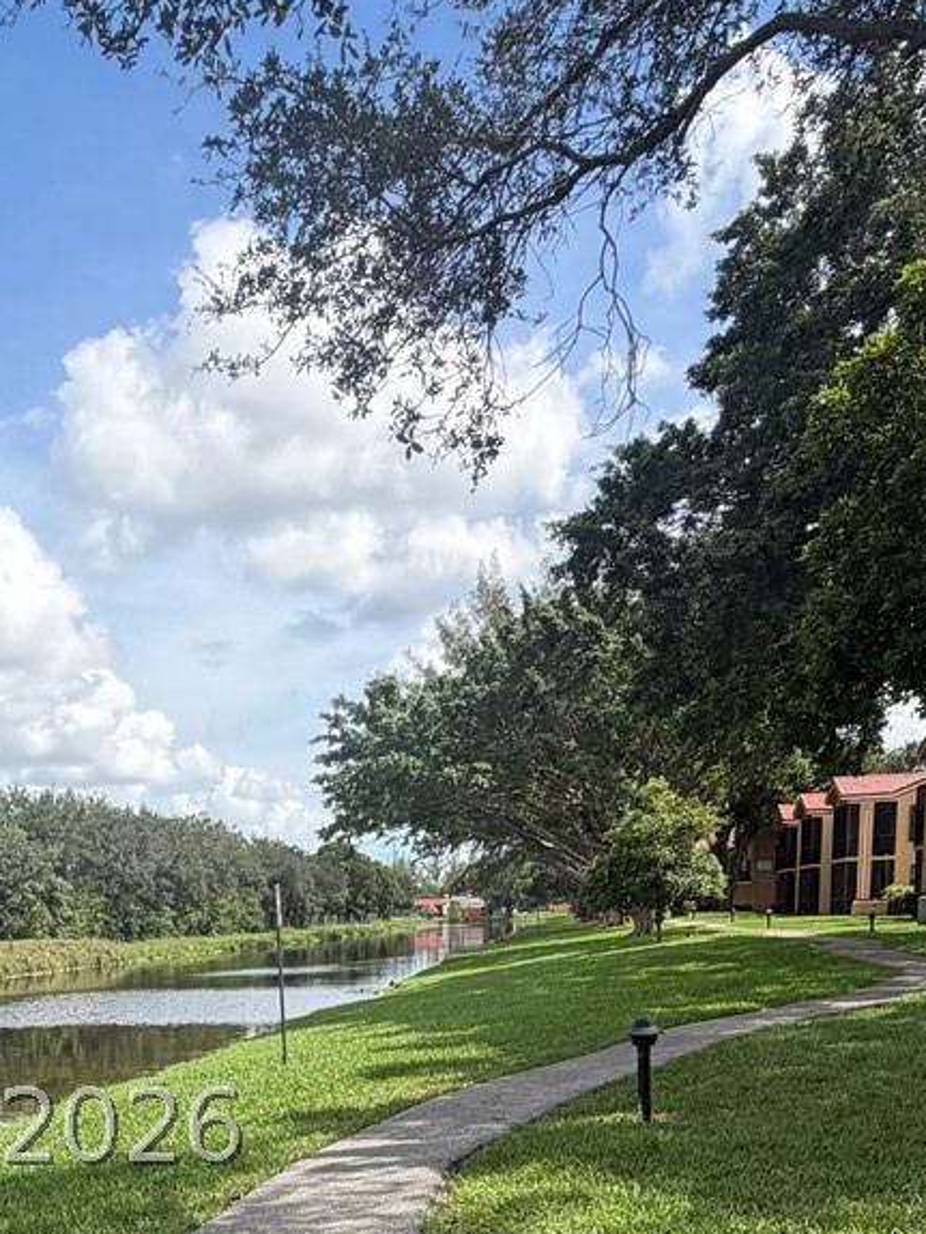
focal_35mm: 39
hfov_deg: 35.0
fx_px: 1390
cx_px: 116
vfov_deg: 43.4
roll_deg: +1.5
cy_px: 1127
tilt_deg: -8.4
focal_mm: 2.22
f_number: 2.2
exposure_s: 1/770
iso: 25
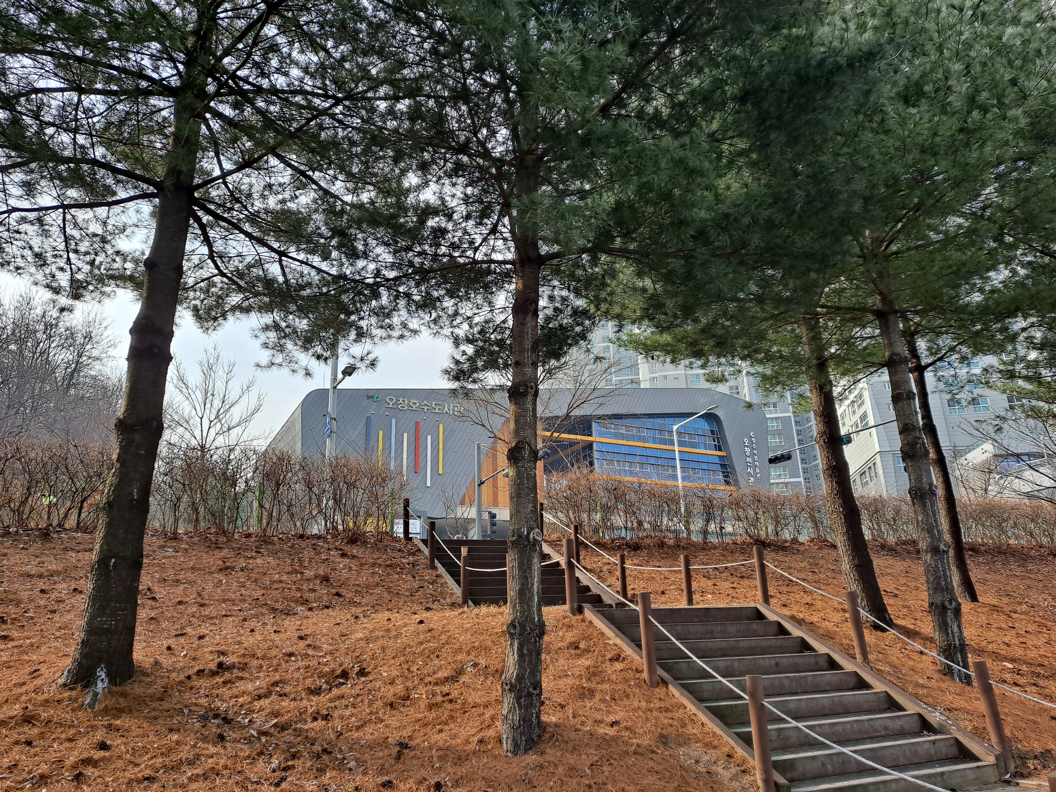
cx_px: 528
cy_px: 396
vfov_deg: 54.9
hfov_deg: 69.4
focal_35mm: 25
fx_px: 763
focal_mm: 4.6
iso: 32
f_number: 2
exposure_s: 1/1145
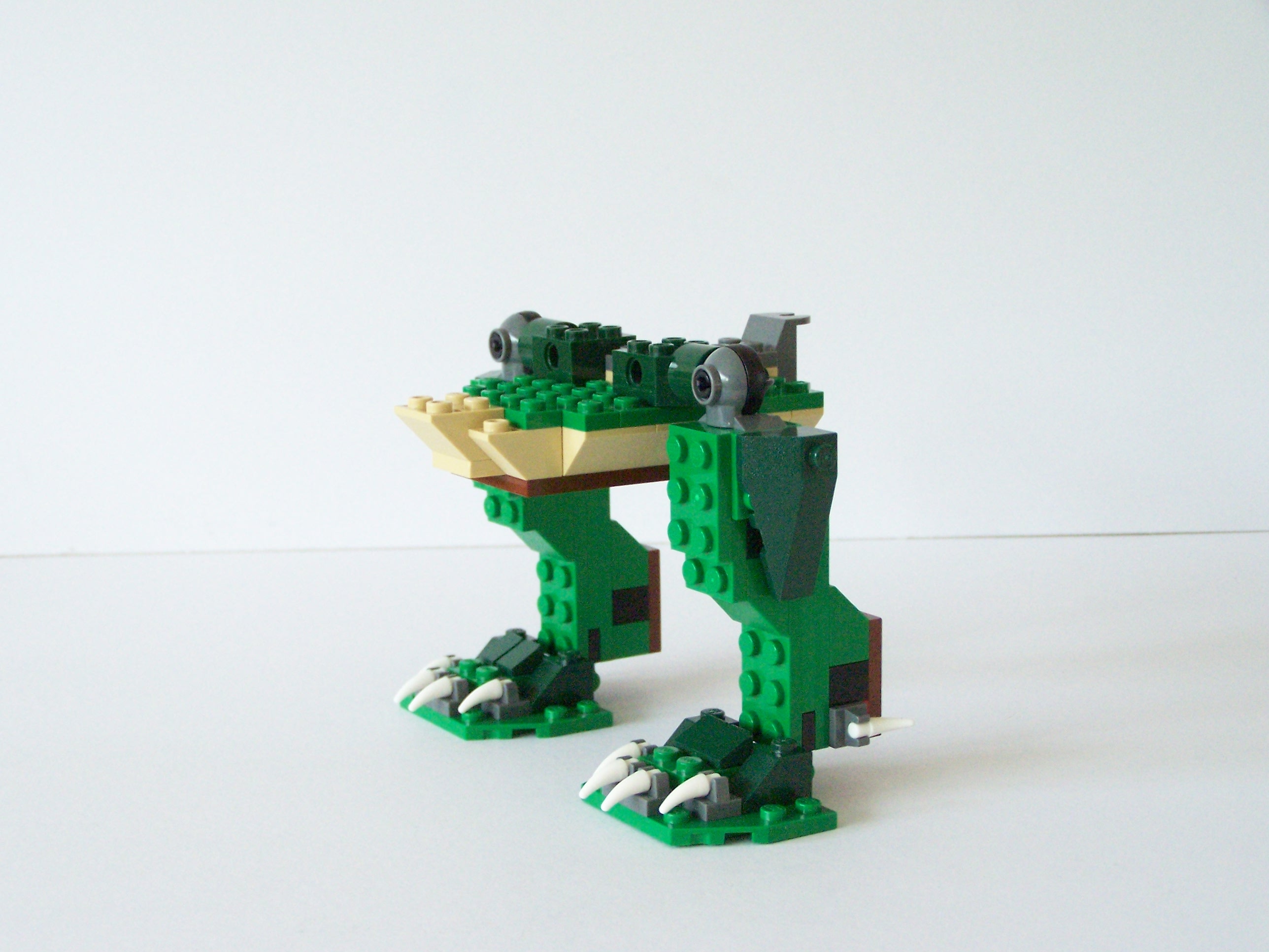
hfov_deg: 32.7
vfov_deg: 24.8
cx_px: 634
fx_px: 2163
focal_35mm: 59
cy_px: 476
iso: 400
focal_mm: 9.8
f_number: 3.6
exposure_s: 1/30
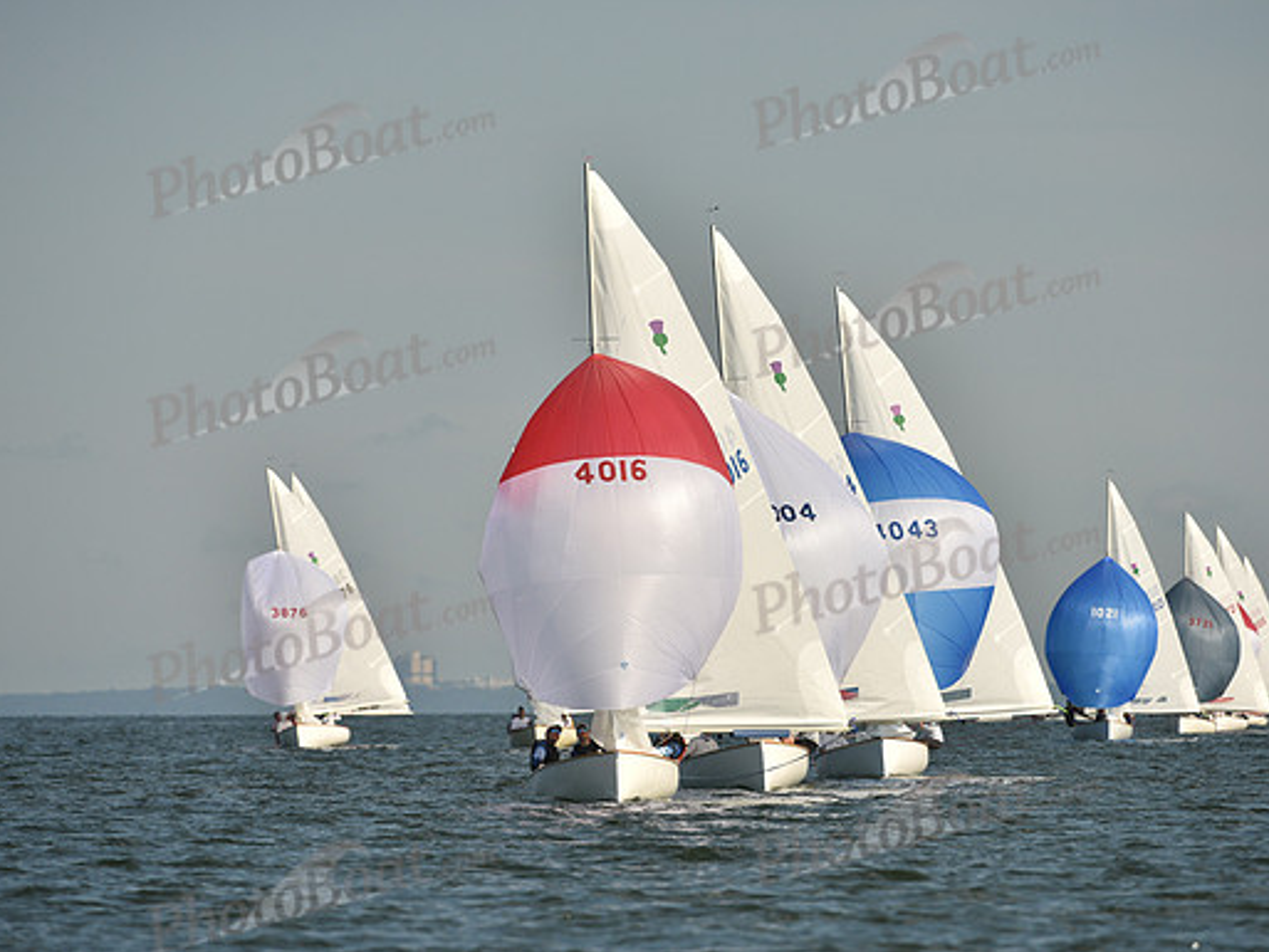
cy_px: 476
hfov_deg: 4.8
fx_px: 15144
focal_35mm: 413
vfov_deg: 3.6
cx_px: 626
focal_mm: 380
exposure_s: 1/1600
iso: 250
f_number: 7.1
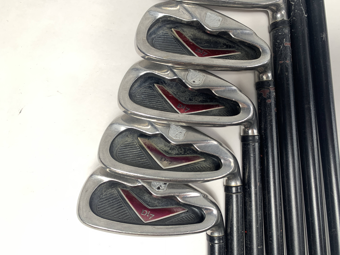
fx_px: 255
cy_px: 128
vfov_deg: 53.1
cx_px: 170
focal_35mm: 26
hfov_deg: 67.3
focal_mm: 4.25
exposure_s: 1/120
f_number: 1.8
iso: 64
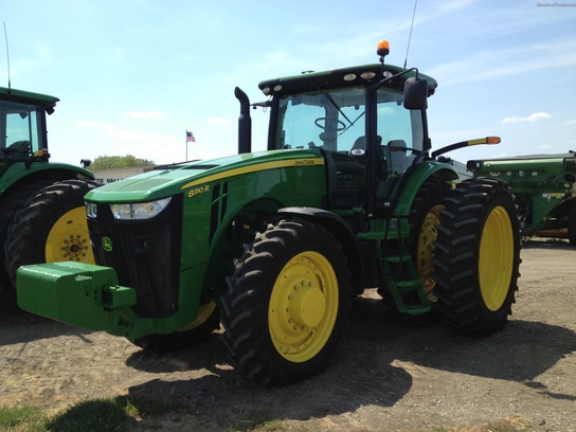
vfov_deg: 40.7
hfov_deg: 52.6
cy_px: 216
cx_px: 288
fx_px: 582
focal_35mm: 35
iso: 64
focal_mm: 4.28
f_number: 2.4
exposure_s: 1/1227
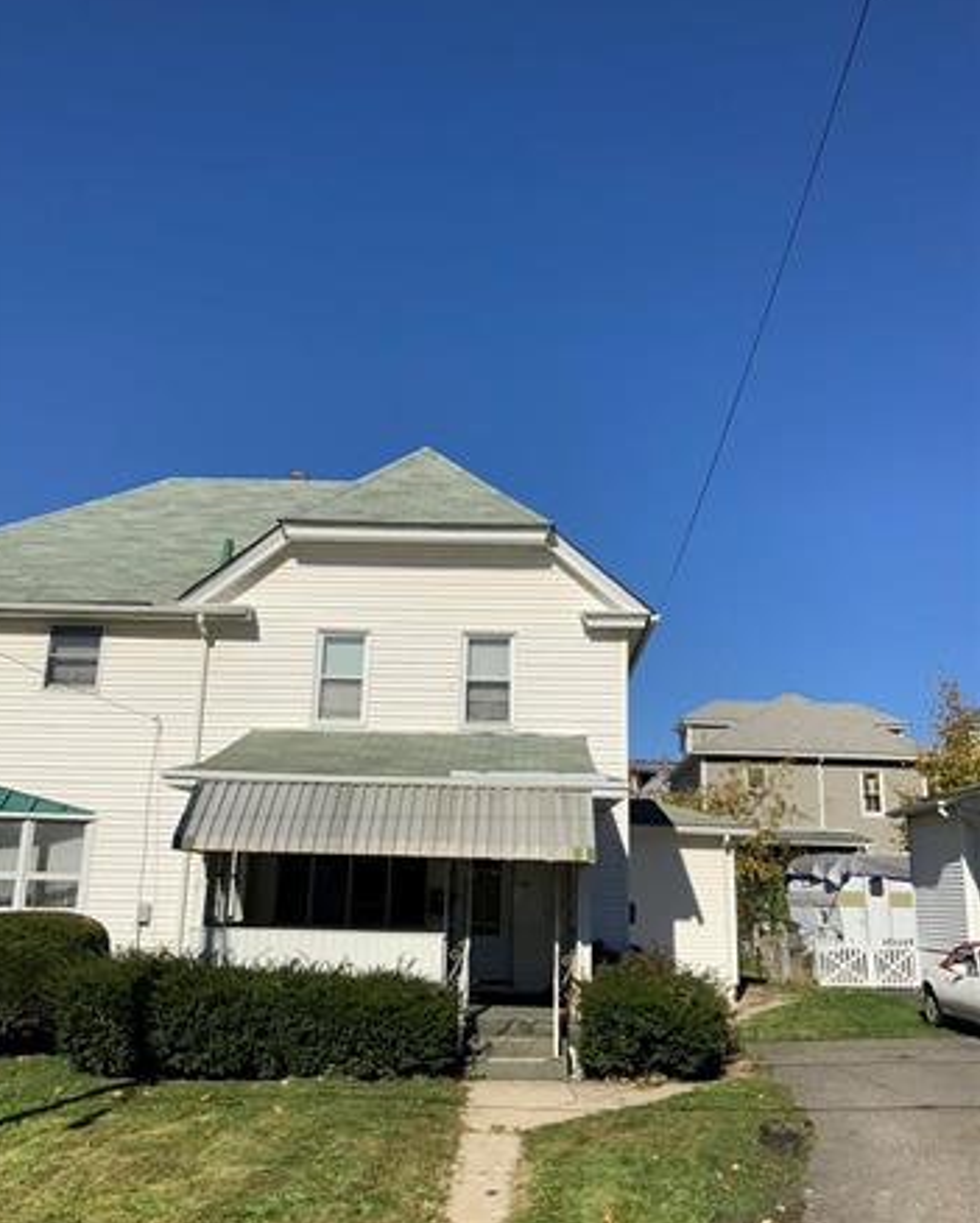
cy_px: 603
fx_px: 1123
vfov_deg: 57.1
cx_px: 480
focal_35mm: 31
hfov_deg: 47.2
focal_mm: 3
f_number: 1.8
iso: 20
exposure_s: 1/4065
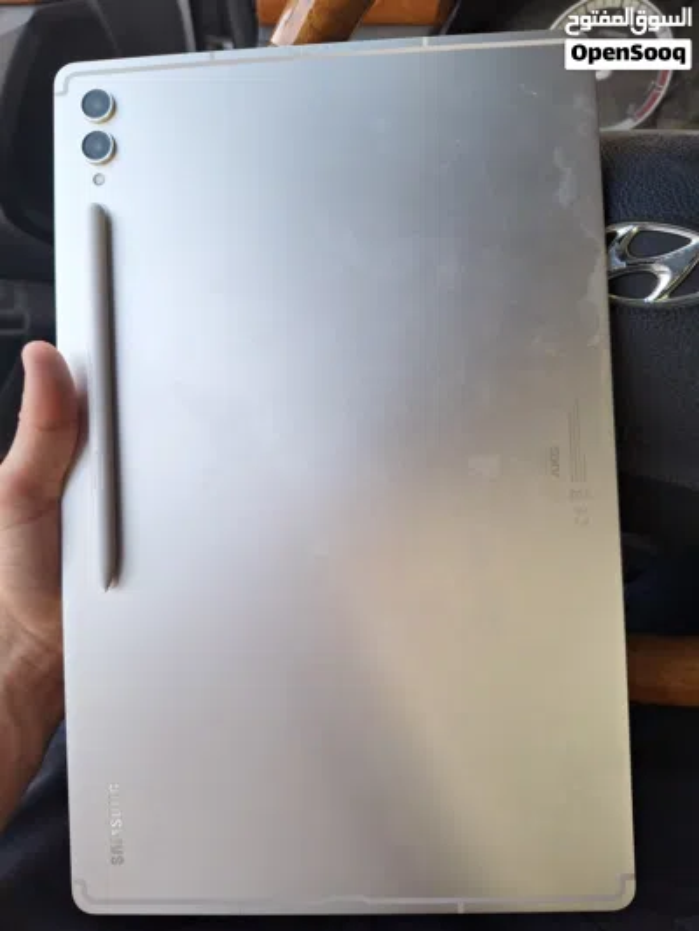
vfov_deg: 73.9
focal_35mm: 23
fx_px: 619
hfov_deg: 58.9
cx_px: 350
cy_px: 466
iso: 64
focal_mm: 5.54
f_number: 1.8
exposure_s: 1/100
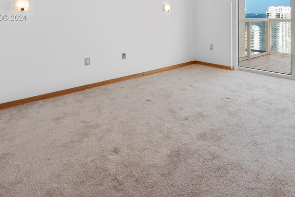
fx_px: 213
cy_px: 18
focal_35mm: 26
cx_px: 191
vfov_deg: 44.9
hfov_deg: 67.9
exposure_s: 1/15
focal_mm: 14
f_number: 8
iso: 100
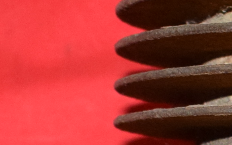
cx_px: 355
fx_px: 1657
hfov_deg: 7.8
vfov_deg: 5.0
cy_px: 199
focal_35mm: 262
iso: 1250
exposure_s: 1/200
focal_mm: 22
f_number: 5
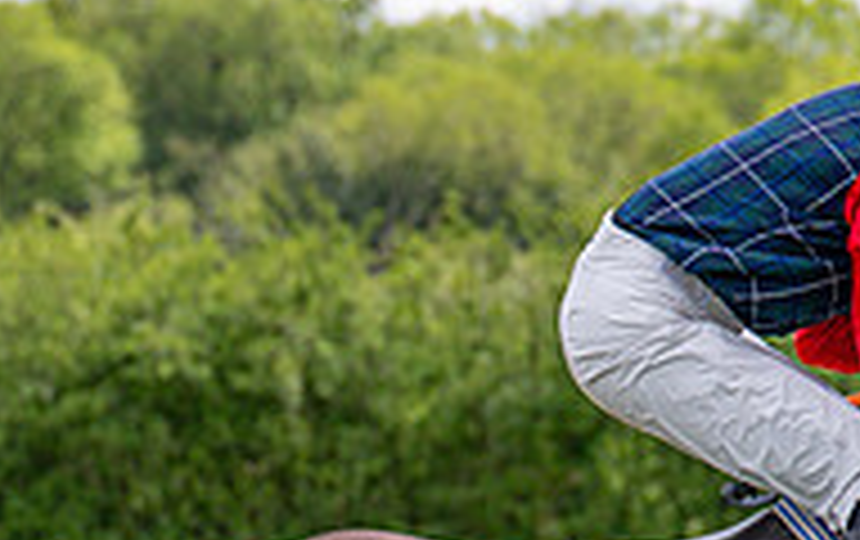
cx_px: 537
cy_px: 932
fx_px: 8873
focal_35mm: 378
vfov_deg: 3.5
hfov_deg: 5.5
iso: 200
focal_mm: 70
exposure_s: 1/2500
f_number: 2.8
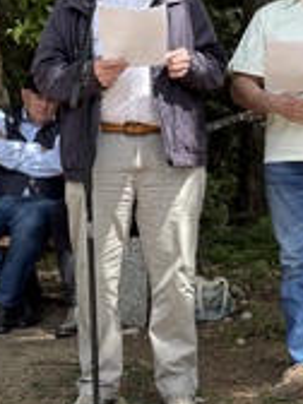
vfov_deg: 19.1
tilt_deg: +4.6
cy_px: 233
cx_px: 212
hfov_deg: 14.3
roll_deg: +1.0
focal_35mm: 103
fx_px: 1202
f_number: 1.78
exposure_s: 1/1285
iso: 64
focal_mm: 6.76
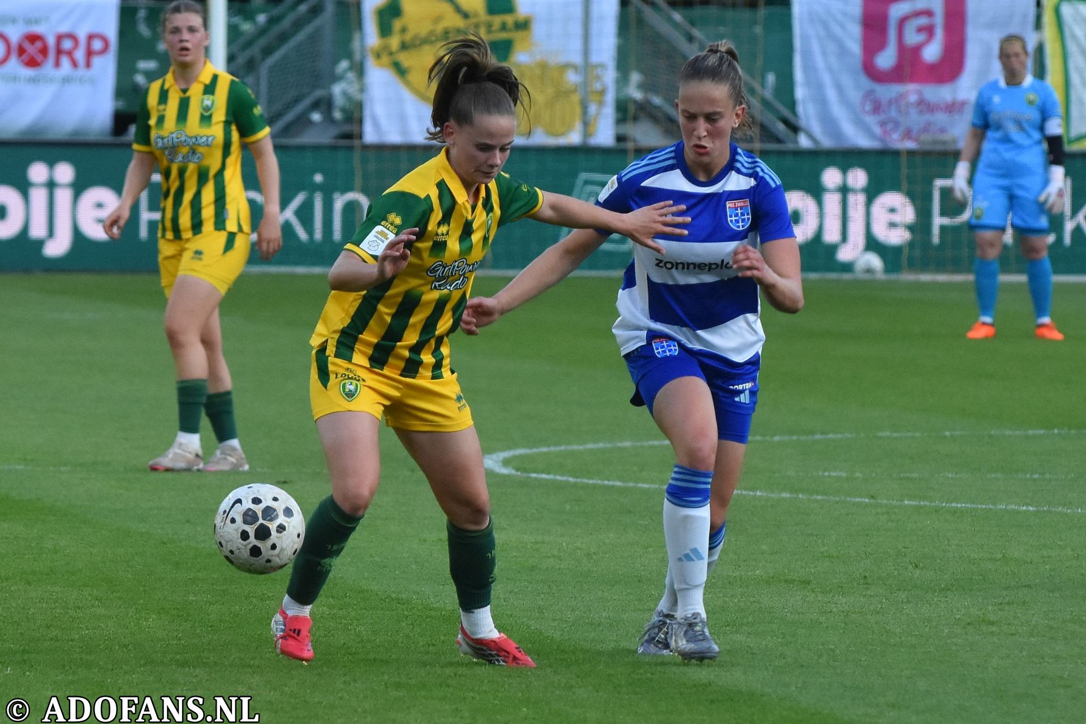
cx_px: 543
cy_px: 362
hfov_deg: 7.8
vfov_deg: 5.2
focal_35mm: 262
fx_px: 7918
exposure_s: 1/1250
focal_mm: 175
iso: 1250
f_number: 4
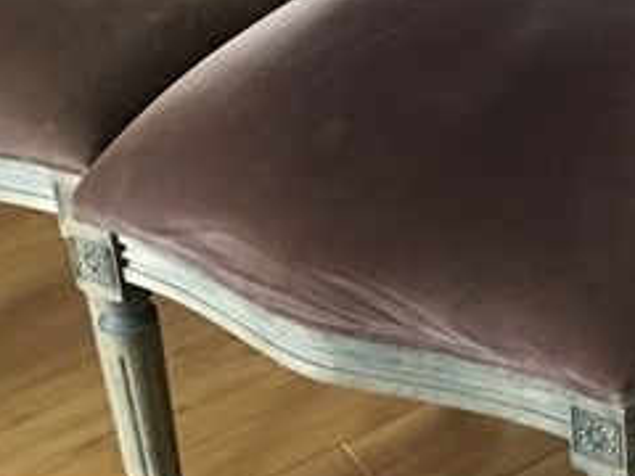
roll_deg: +0.3
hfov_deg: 15.5
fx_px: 2220
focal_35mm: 121
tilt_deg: -27.0
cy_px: -122
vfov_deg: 11.9
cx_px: 831
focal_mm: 4.15
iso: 100
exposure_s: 1/8
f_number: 2.2
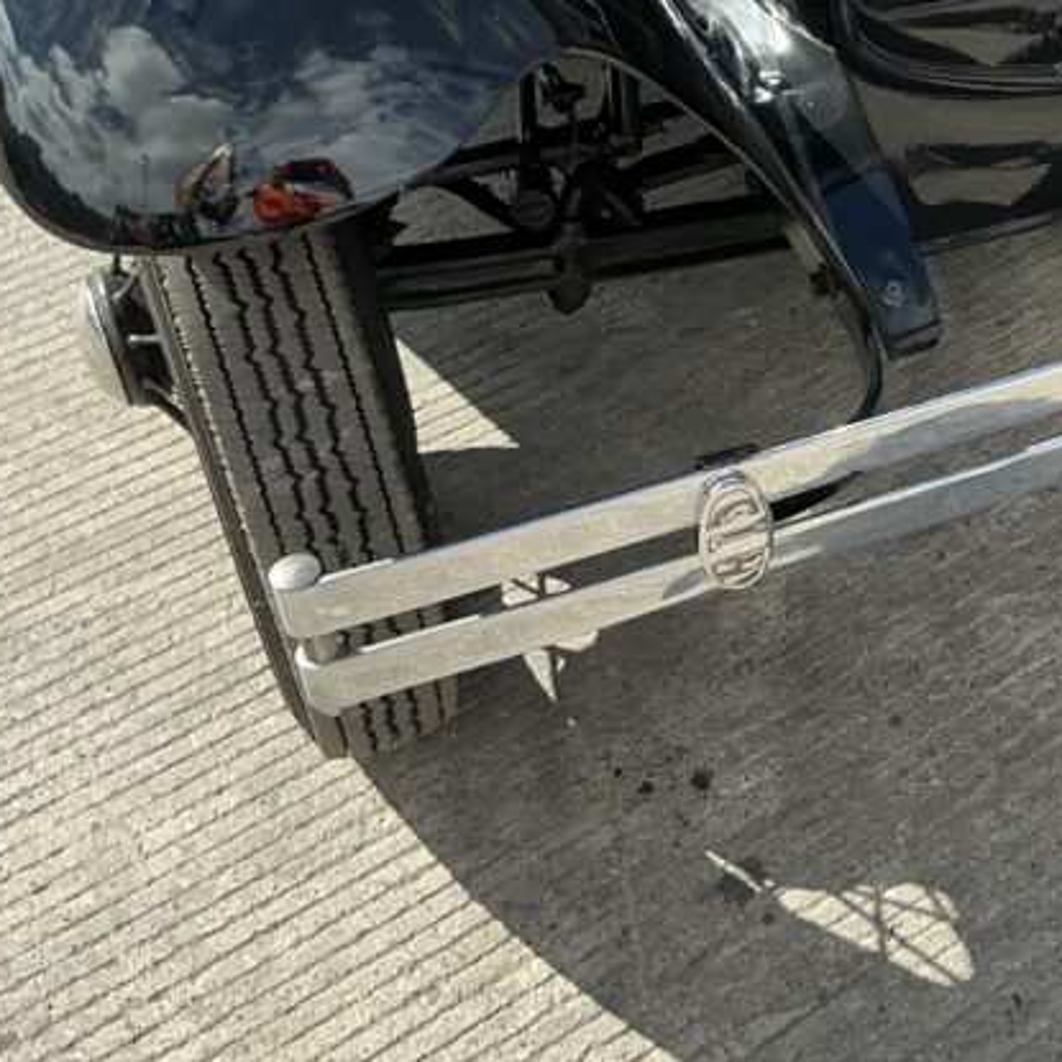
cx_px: 1154
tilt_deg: -31.8
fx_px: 2117
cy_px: 246
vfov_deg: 27.7
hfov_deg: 26.1
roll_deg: -2.7
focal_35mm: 61
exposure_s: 1/568
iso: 25
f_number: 1.8
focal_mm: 3
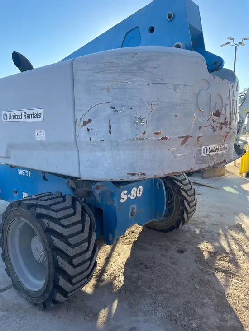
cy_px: 166
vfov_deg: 67.3
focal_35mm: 26
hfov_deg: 53.1
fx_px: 249
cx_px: 124
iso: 50
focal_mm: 4.2
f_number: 1.6
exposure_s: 1/785
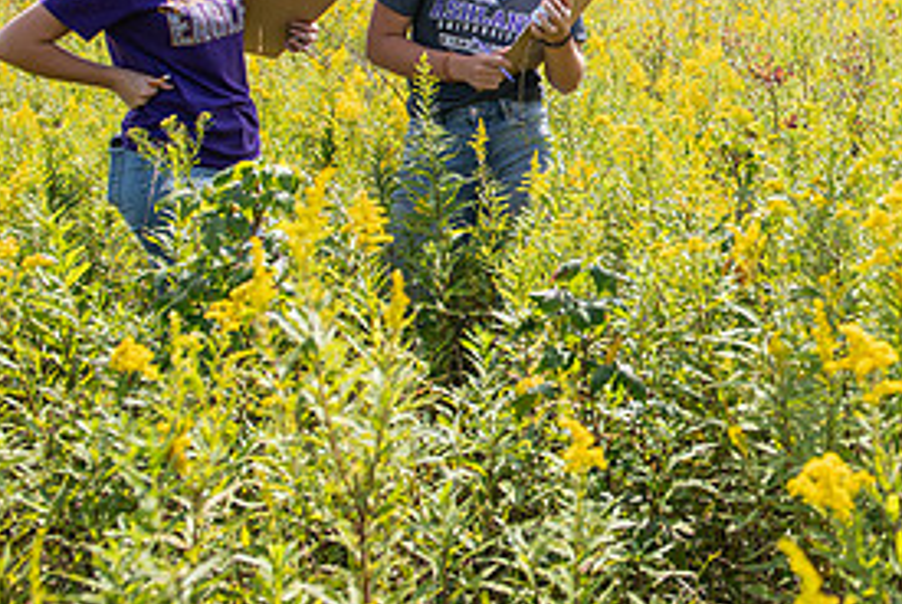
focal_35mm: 59
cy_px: 140
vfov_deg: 22.8
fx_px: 1480
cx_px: 807
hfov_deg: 32.3
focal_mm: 28
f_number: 4
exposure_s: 1/320
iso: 80
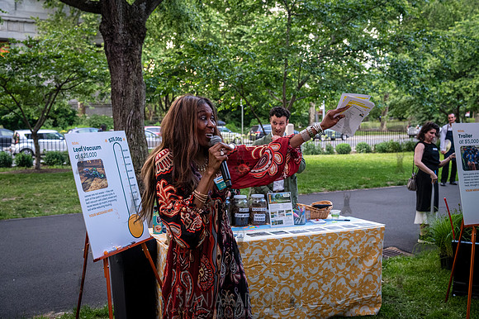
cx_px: 240
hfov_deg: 48.1
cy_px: 160
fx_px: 536
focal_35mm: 40
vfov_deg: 33.1
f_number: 4
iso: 4000
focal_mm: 40
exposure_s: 1/320
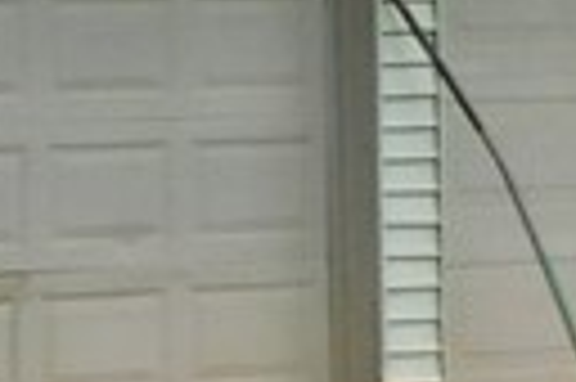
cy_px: -180
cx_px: -1688
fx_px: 3052
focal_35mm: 191
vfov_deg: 7.1
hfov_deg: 7.6
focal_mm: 4
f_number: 3
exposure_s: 1/160
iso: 125
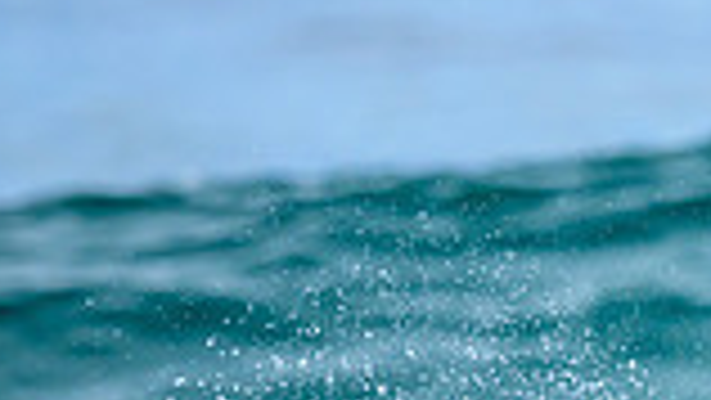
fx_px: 65215
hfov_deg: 0.6
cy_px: 667
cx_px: 1068
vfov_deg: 0.4
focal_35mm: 3458
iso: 560
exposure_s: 1/3200
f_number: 6.3
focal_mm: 800
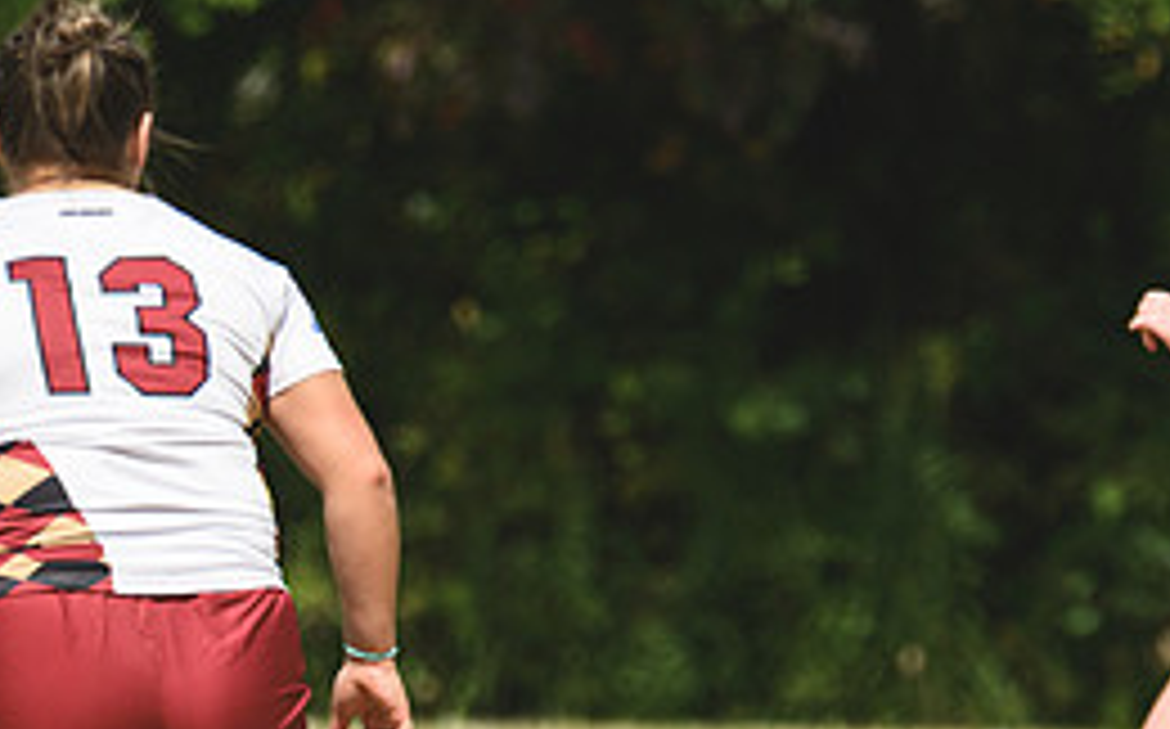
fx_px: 49955
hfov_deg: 1.3
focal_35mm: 1568
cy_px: 459
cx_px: 1143
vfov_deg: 0.8
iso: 250
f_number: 6.3
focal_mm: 460
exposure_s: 1/1000
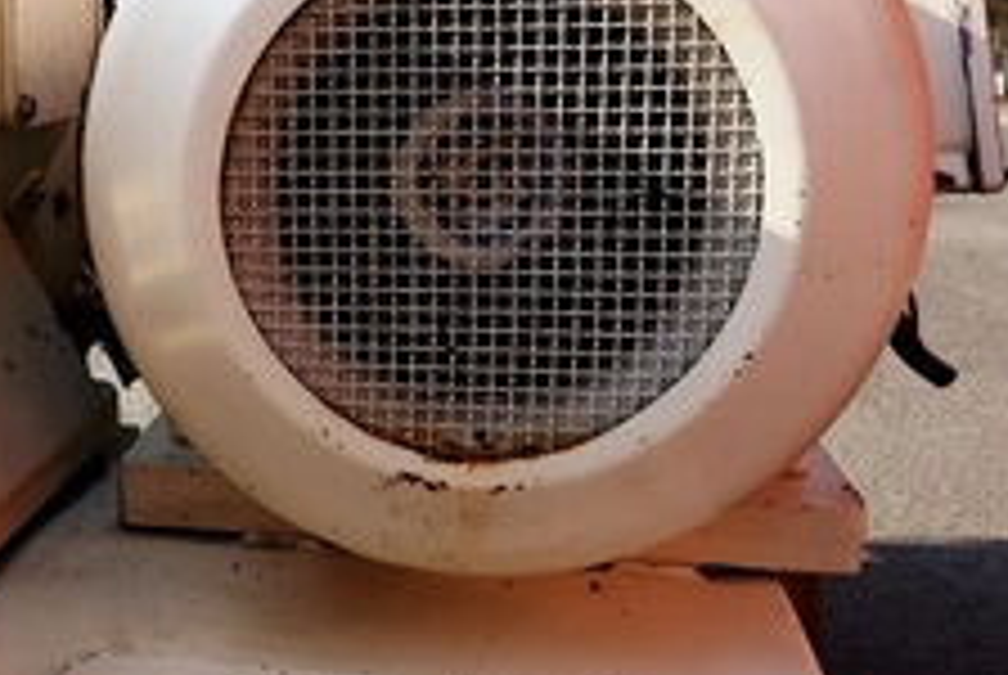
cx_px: 189
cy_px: 335
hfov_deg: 38.0
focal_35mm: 50
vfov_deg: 27.1
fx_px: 1402
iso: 125
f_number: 5.6
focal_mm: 10.4
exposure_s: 1/250
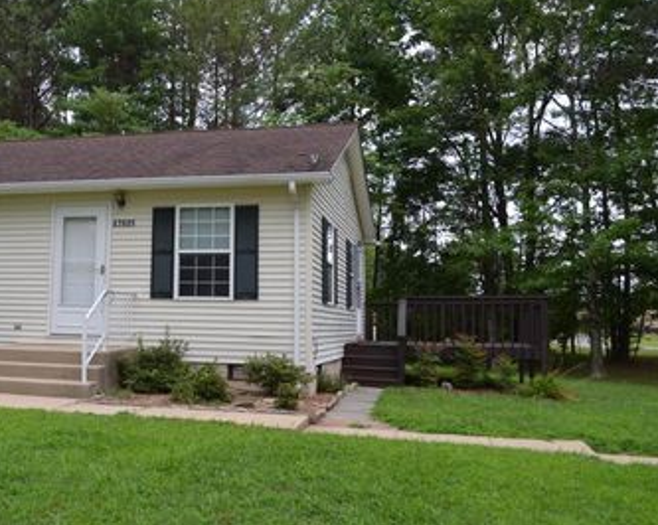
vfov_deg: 38.9
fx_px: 740
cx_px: 188
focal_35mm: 38
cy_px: 204
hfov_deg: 46.7
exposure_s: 1/160
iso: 200
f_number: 6.3
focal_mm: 18
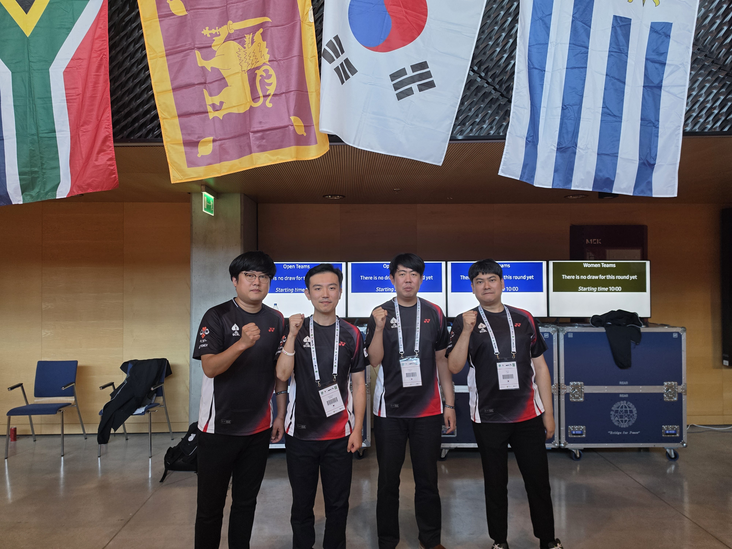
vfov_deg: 58.9
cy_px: 274
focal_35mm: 23
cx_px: 366
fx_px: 486
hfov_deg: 73.9
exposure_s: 1/120
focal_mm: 6.5
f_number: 1.4
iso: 200
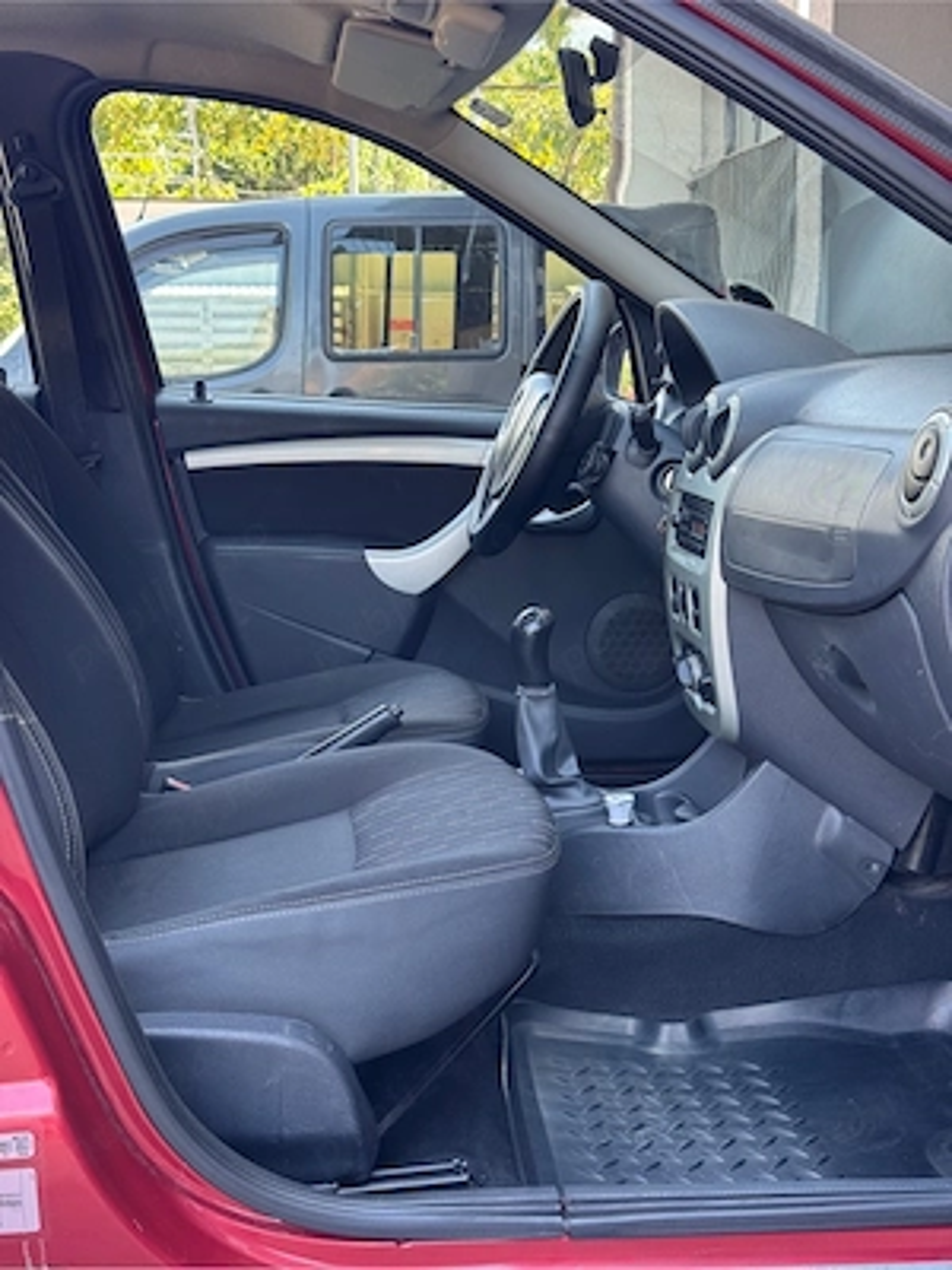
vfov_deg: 39.7
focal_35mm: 48
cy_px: 635
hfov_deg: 30.3
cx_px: 476
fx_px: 1760
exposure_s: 1/118
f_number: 1.78
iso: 100
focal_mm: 6.76
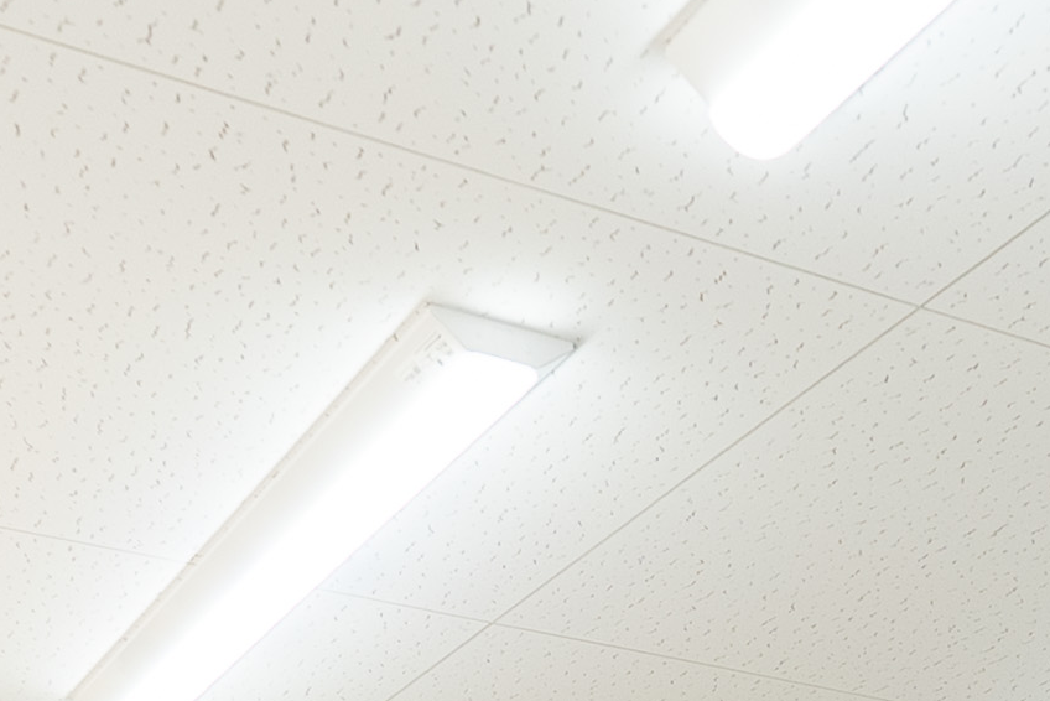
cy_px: 1422
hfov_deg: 28.6
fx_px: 2042
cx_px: 700
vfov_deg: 15.4
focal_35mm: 70
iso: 320
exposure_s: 1/160
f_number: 3.5
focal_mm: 14
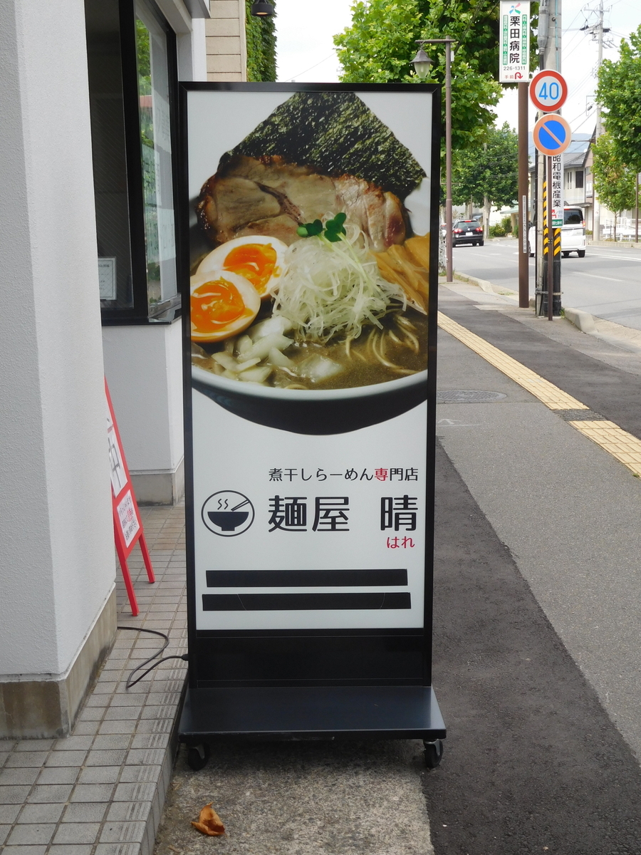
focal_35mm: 50
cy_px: 428
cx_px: 320
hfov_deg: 29.1
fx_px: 1234
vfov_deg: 38.2
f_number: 4.1
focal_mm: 8.9
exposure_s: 1/320
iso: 125
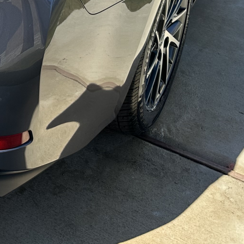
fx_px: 670
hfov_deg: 19.4
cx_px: -55
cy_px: -105
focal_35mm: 84
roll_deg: -0.6
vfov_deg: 18.6
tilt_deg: -23.9
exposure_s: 1/2660
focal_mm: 6.86
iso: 80
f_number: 1.78
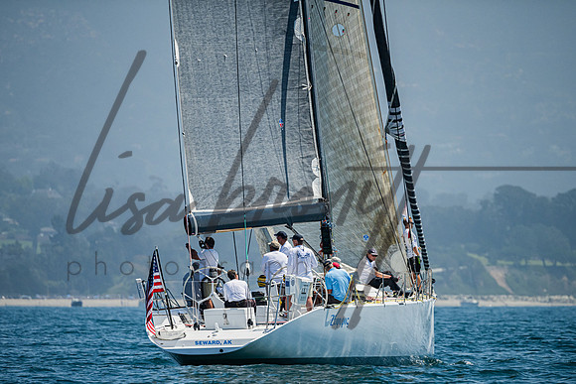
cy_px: 238
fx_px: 7943
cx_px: 288
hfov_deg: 4.2
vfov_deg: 2.8
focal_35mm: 496
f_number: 5.6
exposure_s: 1/4000
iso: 400
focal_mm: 400
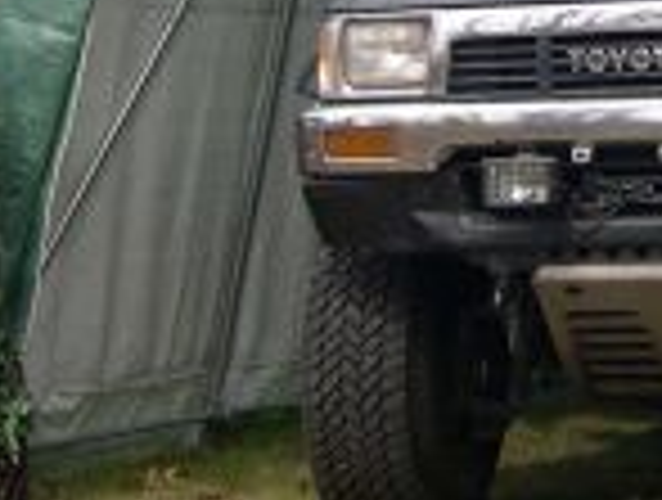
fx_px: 2914
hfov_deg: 12.7
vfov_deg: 9.5
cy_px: -252
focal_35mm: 152
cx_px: 723
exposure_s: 1/350
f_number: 2.9
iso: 100
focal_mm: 9
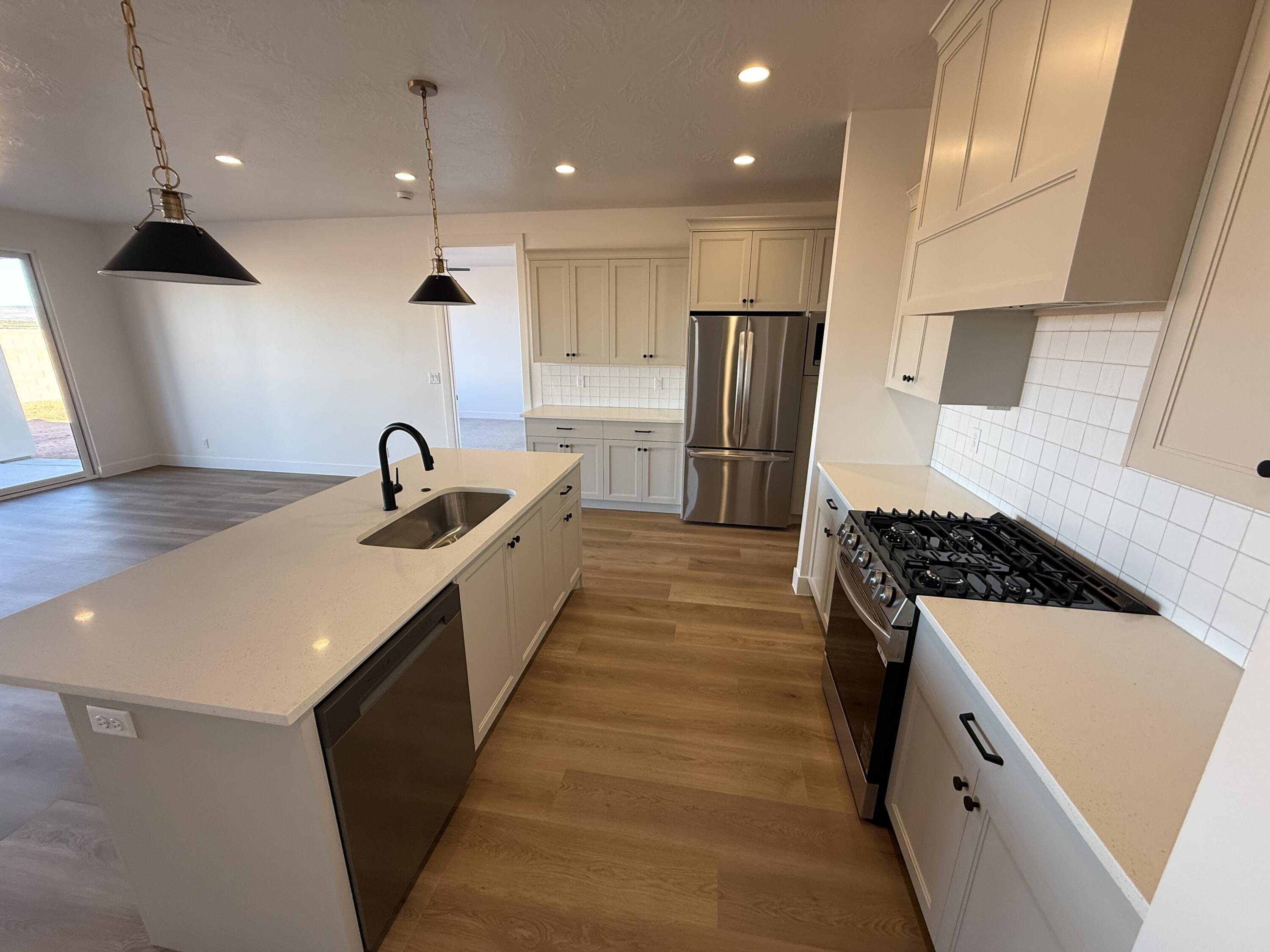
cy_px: 476
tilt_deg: -15.2
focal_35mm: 14
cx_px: 635
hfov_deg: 102.1
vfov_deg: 85.7
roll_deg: -0.4
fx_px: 514
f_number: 2.2
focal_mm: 2.22
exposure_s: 1/120
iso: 160
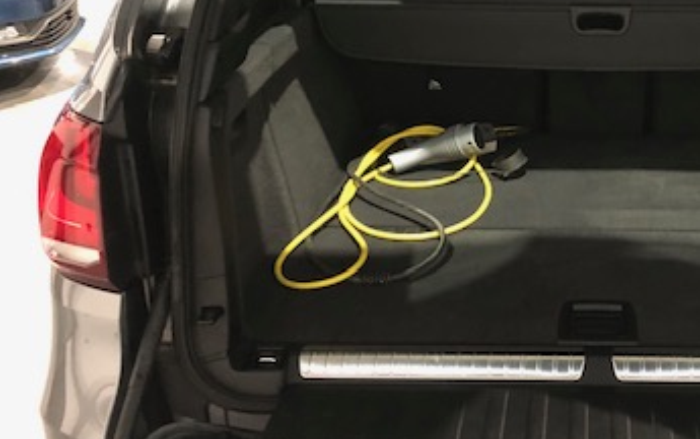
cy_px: 189
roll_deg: -1.3
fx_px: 1050
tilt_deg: -21.6
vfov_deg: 23.6
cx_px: 582
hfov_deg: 35.4
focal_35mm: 55
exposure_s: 1/5
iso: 80
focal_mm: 3.99
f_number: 1.8
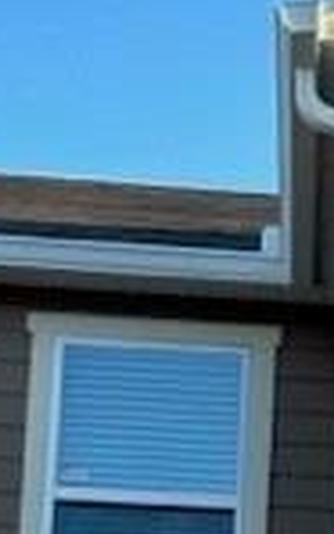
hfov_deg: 5.9
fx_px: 3178
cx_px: 582
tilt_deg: +13.1
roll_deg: -1.4
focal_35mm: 218
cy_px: 652
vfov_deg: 9.5
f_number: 1.78
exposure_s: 1/830
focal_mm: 6.86
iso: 64
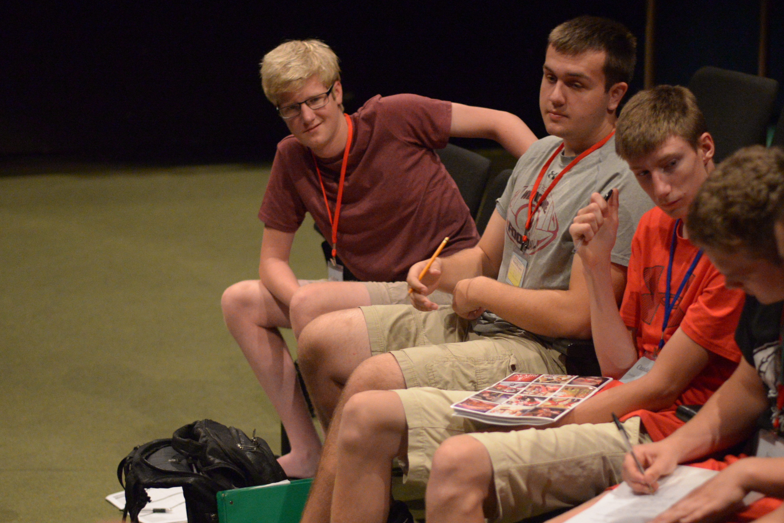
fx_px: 1830
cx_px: 481
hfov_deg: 24.1
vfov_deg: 16.2
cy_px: 341
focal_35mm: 84
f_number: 1.8
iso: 4500
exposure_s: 1/125
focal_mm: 50
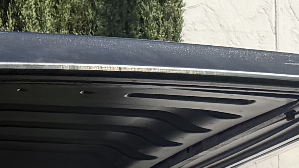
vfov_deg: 5.6
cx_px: -103
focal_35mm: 189
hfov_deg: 11.1
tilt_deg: -2.4
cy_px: 655
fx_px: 1499
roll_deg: +2.9
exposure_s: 1/3953
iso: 80
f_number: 1.78
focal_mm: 6.76
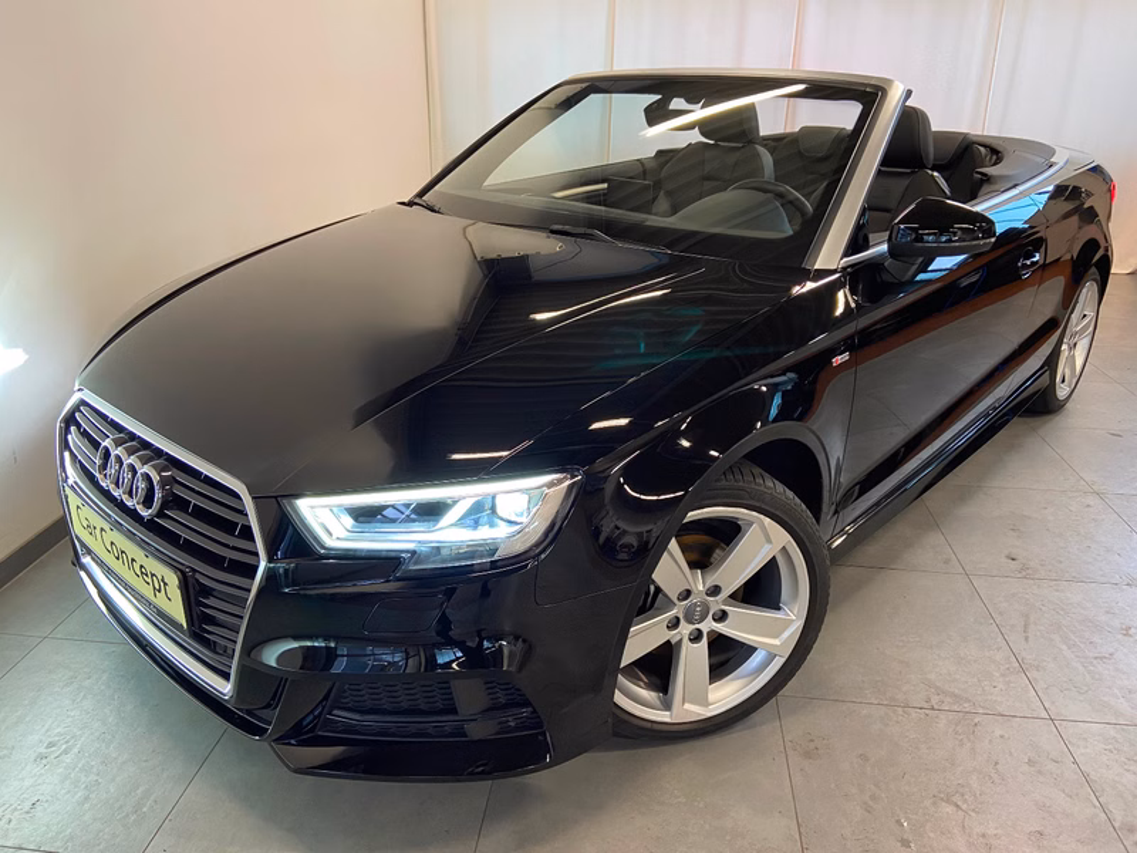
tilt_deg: -23.1
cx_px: 568
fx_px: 854
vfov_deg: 53.1
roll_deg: -0.2
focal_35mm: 26
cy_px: 426
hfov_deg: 67.3
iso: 200
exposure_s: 1/47
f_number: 1.8
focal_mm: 4.25
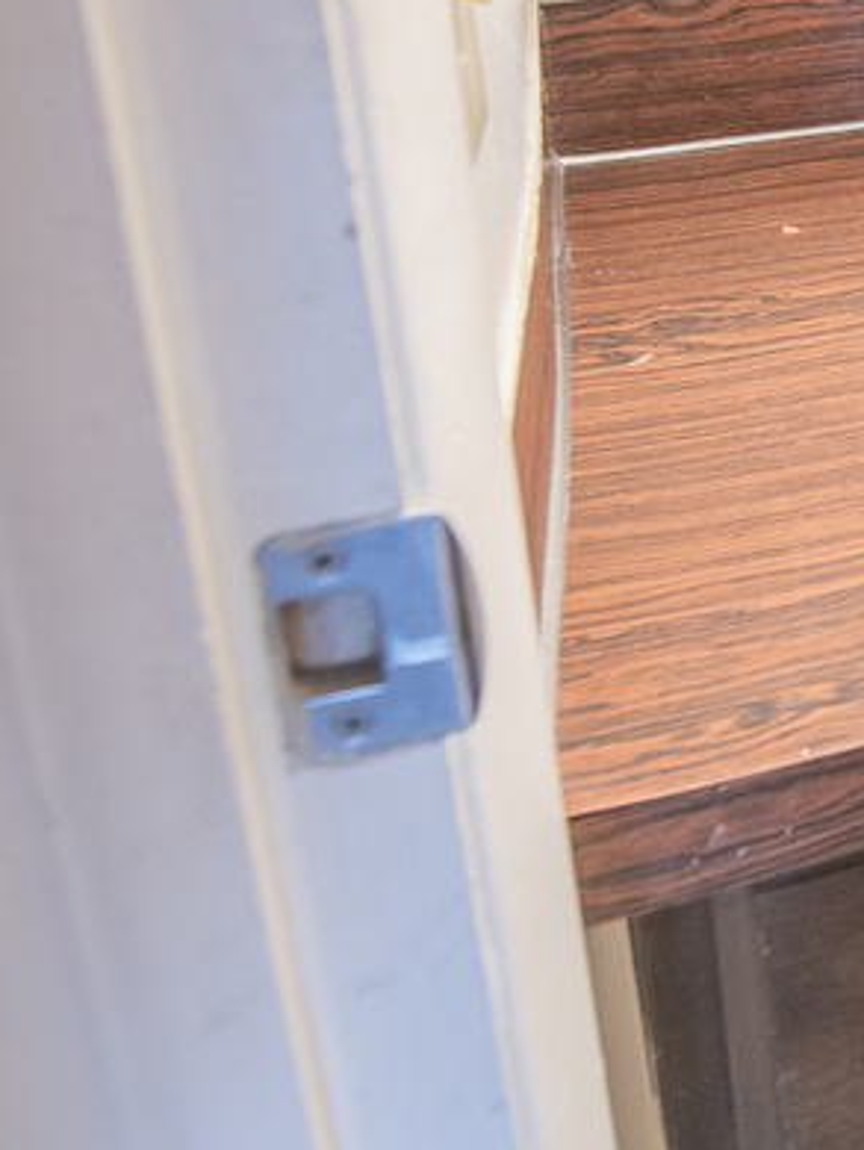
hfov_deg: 20.7
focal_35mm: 53
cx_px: 1486
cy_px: -27
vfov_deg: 32.9
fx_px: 1762
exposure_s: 1/50
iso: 1000
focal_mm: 14
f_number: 3.5
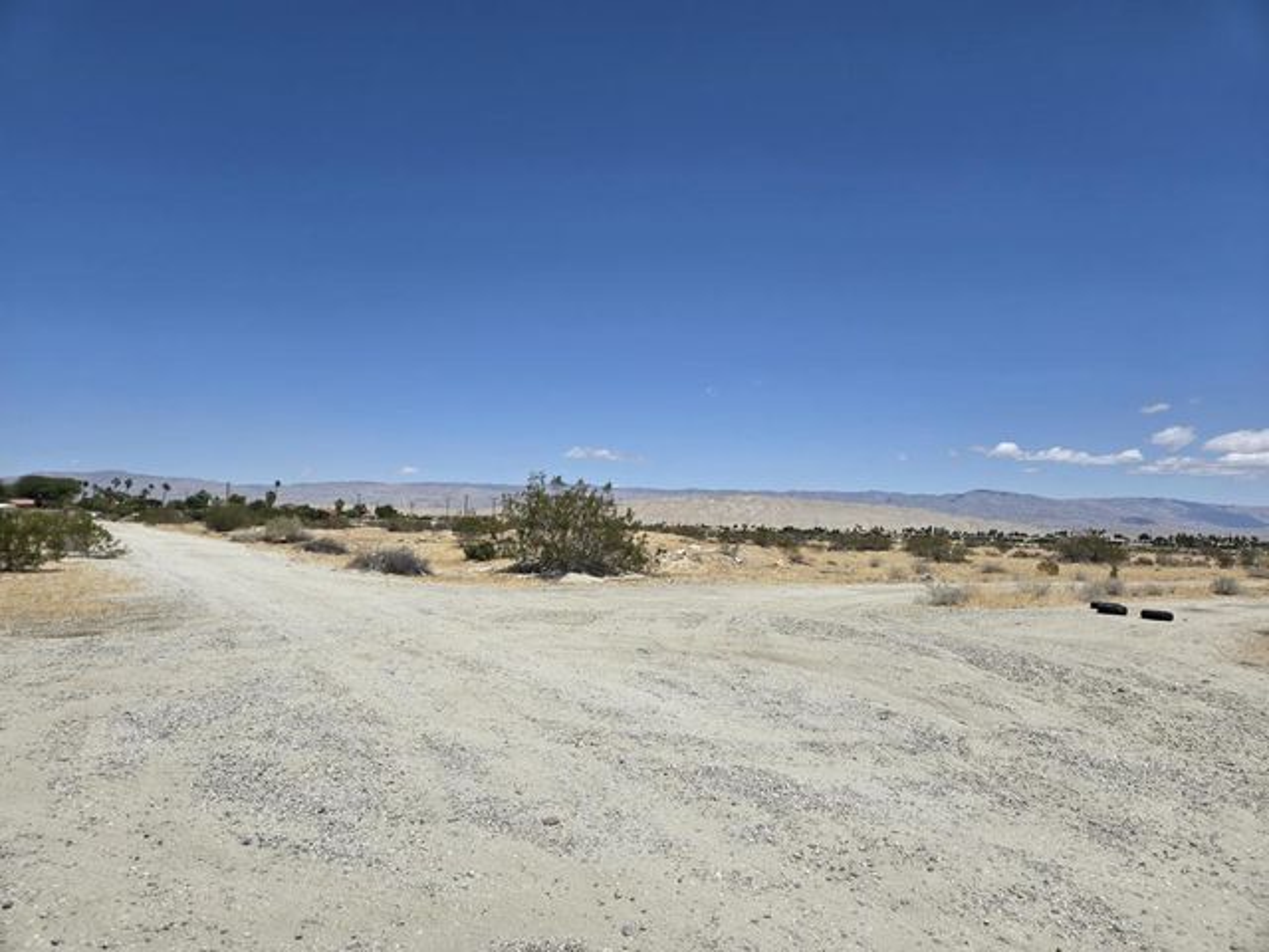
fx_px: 843
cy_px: 476
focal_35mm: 23
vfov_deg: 58.9
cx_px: 634
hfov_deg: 73.9
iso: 25
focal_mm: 5.4
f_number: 1.8
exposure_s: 1/3768
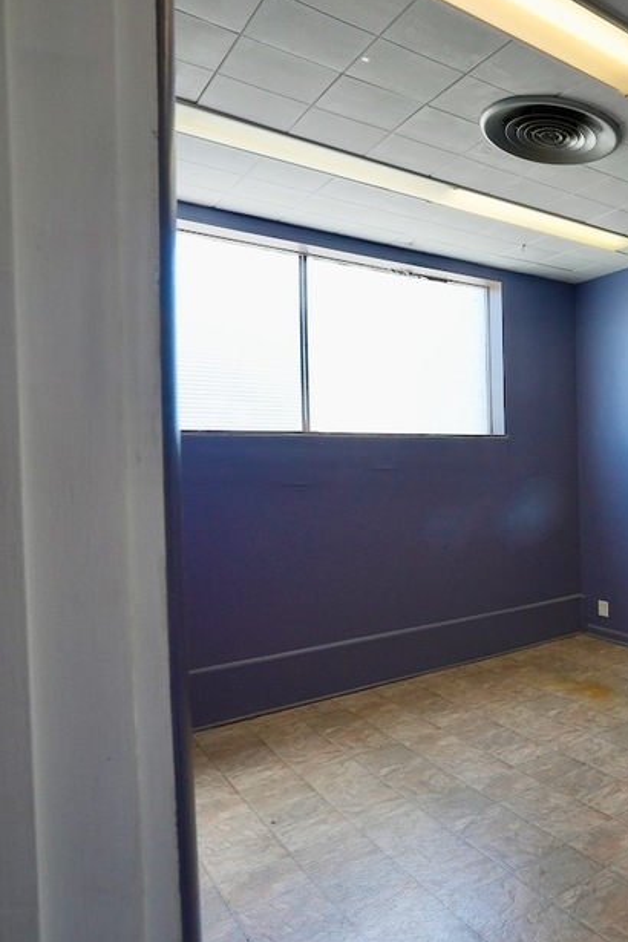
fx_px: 654
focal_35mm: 25
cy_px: 482
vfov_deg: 71.5
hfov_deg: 40.2
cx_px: 711
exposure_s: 1/125
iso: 1600
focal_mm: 16
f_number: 11
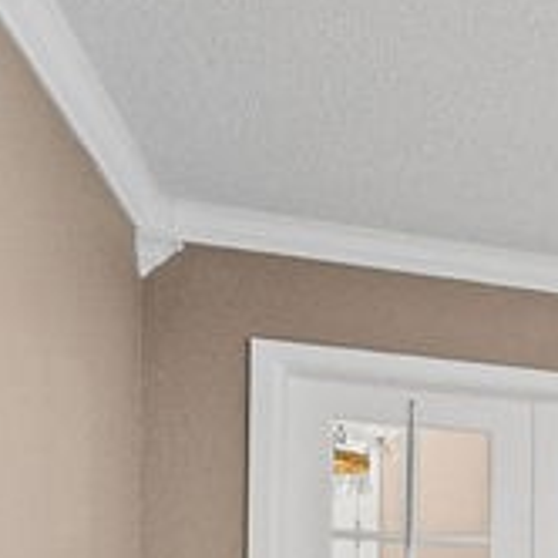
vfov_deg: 22.0
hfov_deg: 14.9
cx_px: 1341
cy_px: 728
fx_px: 1288
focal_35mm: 71
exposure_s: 1/6
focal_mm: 9
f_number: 3.5
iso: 1600
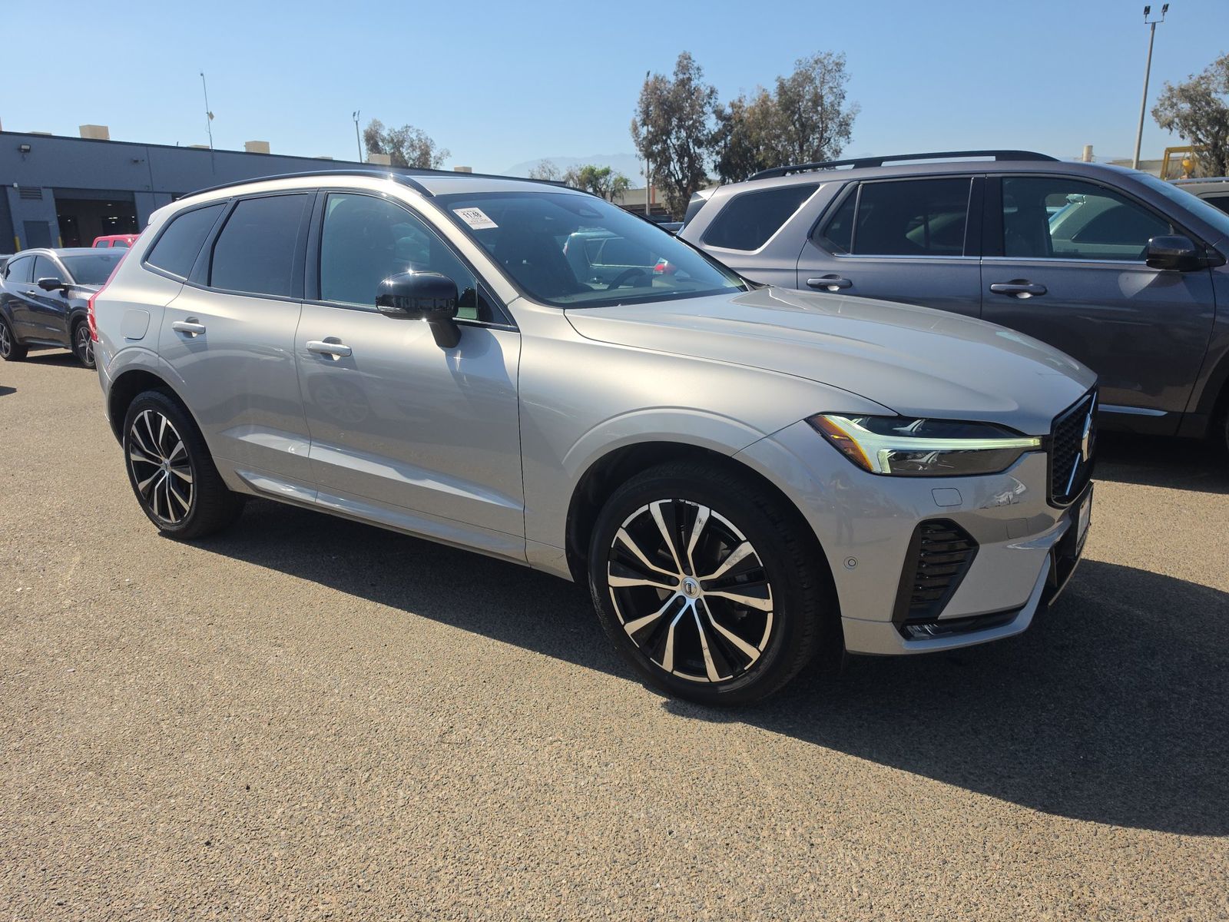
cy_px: 461
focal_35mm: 23
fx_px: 817
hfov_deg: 73.9
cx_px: 614
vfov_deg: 58.9
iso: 65
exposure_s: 1/5956
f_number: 1.4
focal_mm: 6.5
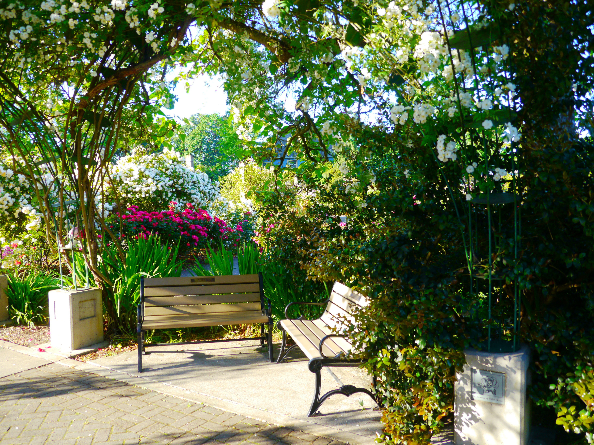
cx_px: 297
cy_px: 222
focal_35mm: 28
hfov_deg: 63.4
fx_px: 480
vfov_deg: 49.7
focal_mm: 14
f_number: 4.5
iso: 160
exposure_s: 1/125
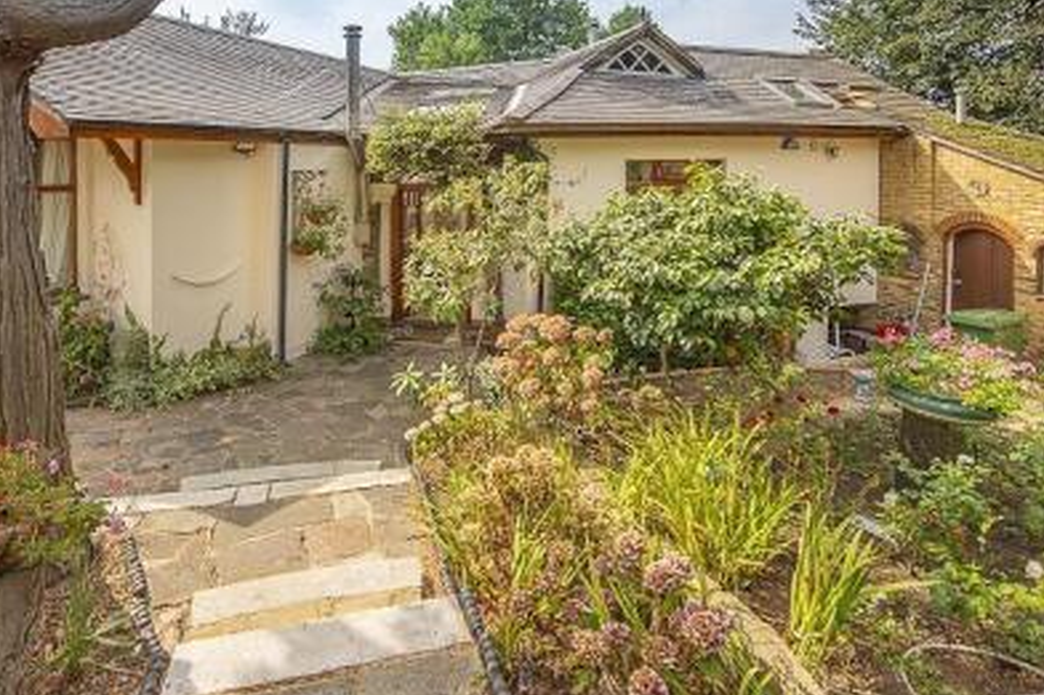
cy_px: 286
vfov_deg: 69.8
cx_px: 487
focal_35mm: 17
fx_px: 493
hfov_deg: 93.2
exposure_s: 1/800
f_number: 6.3
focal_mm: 14
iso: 400
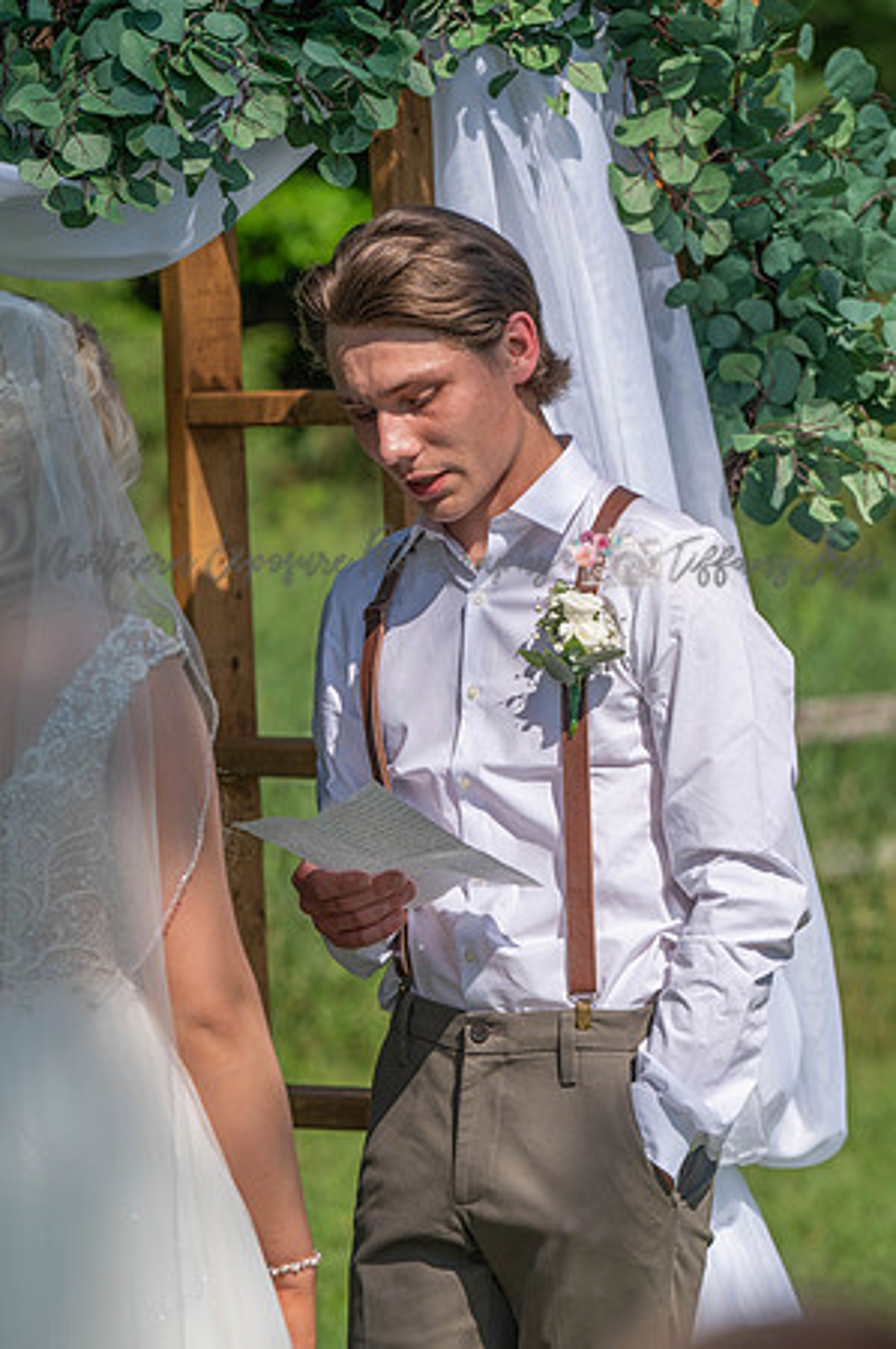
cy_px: 674
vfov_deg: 10.3
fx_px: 7483
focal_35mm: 200
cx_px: 448
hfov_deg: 6.9
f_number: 7.1
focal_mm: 200
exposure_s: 1/800
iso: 100
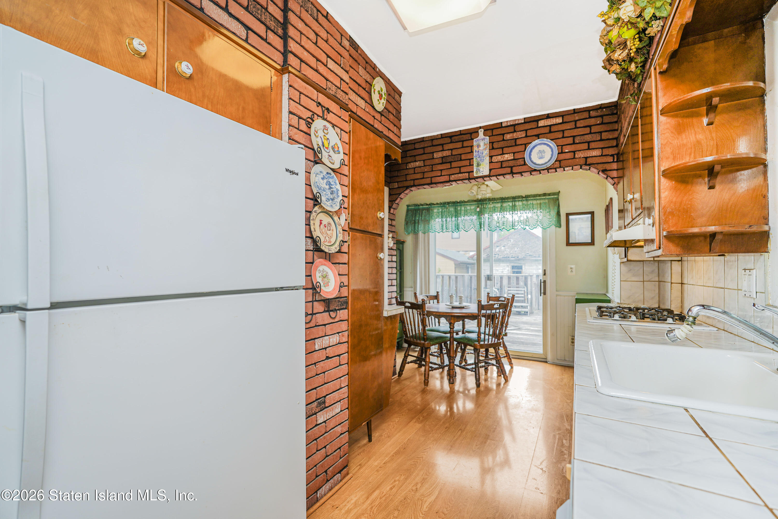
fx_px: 357
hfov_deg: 95.0
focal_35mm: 16
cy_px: 260
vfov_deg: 72.1
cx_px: 389
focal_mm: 16.5
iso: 64
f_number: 4
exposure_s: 1/30
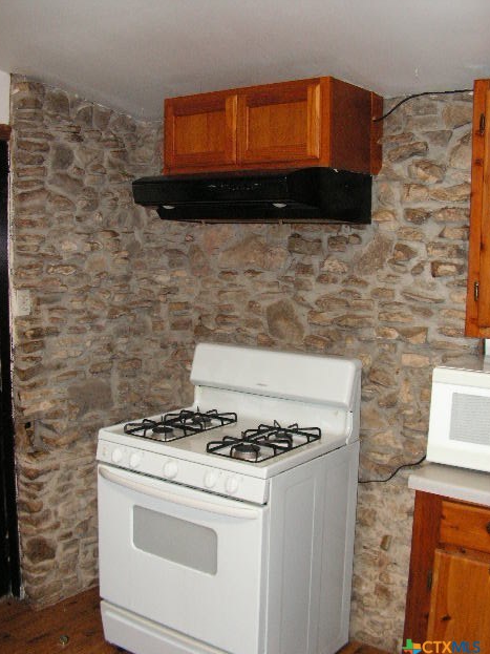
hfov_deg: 38.7
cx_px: 244
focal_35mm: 37
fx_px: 699
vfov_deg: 50.1
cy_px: 335
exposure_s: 1/40
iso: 160
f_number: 3.2
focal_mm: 6
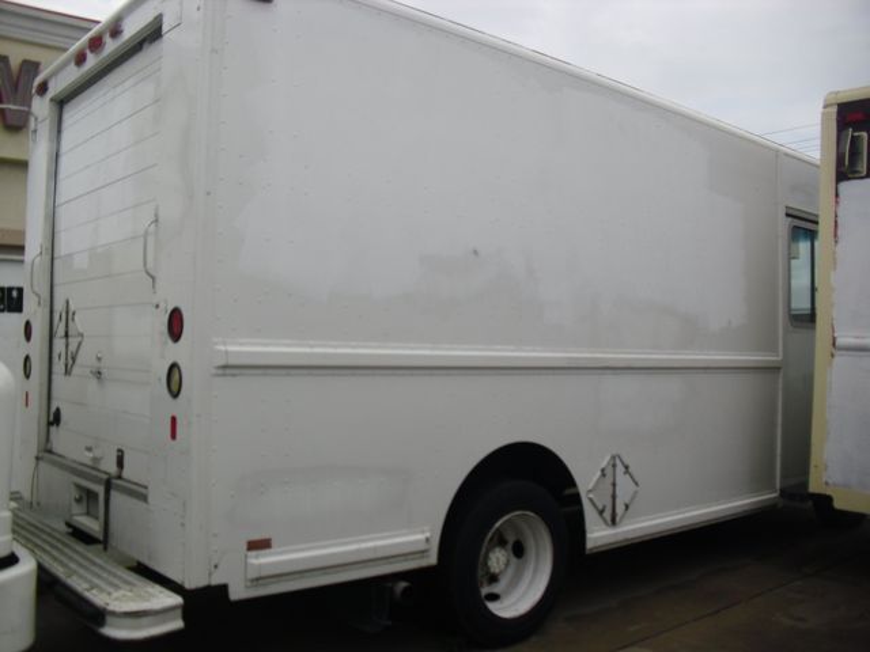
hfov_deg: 51.4
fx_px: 905
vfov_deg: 39.7
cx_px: 435
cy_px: 326
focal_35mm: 36
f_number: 7.8
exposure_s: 1/200
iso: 80
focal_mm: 6.3
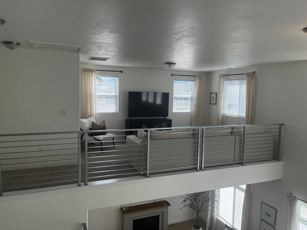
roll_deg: -0.7
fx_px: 231
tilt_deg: -4.6
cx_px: 154
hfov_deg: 67.3
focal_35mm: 26
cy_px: 115
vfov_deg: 53.1
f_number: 1.6
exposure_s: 1/569
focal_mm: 5.1
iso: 50
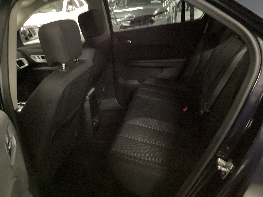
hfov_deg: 58.4
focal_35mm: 31
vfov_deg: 45.4
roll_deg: +6.6
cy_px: 98
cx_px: 132
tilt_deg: -22.6
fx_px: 236
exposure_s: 1/15
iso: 800
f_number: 2.4
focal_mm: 3.3
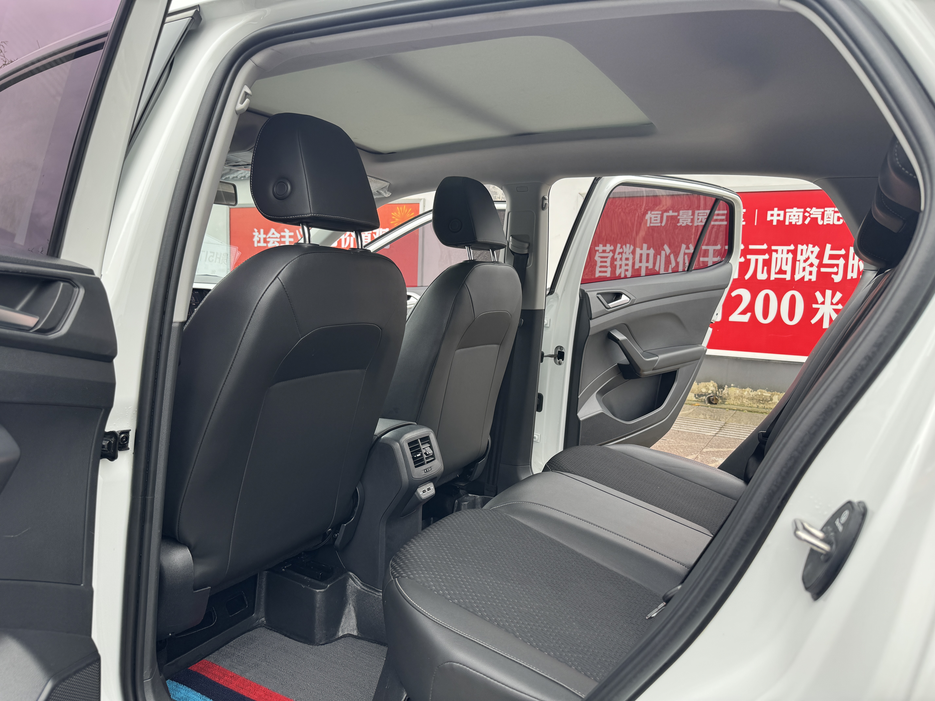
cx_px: 468
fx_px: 648
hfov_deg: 71.6
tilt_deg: -5.0
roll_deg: -2.7
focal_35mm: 24
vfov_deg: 56.8
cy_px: 350
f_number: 1.78
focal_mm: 6.86
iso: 64
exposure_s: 1/121
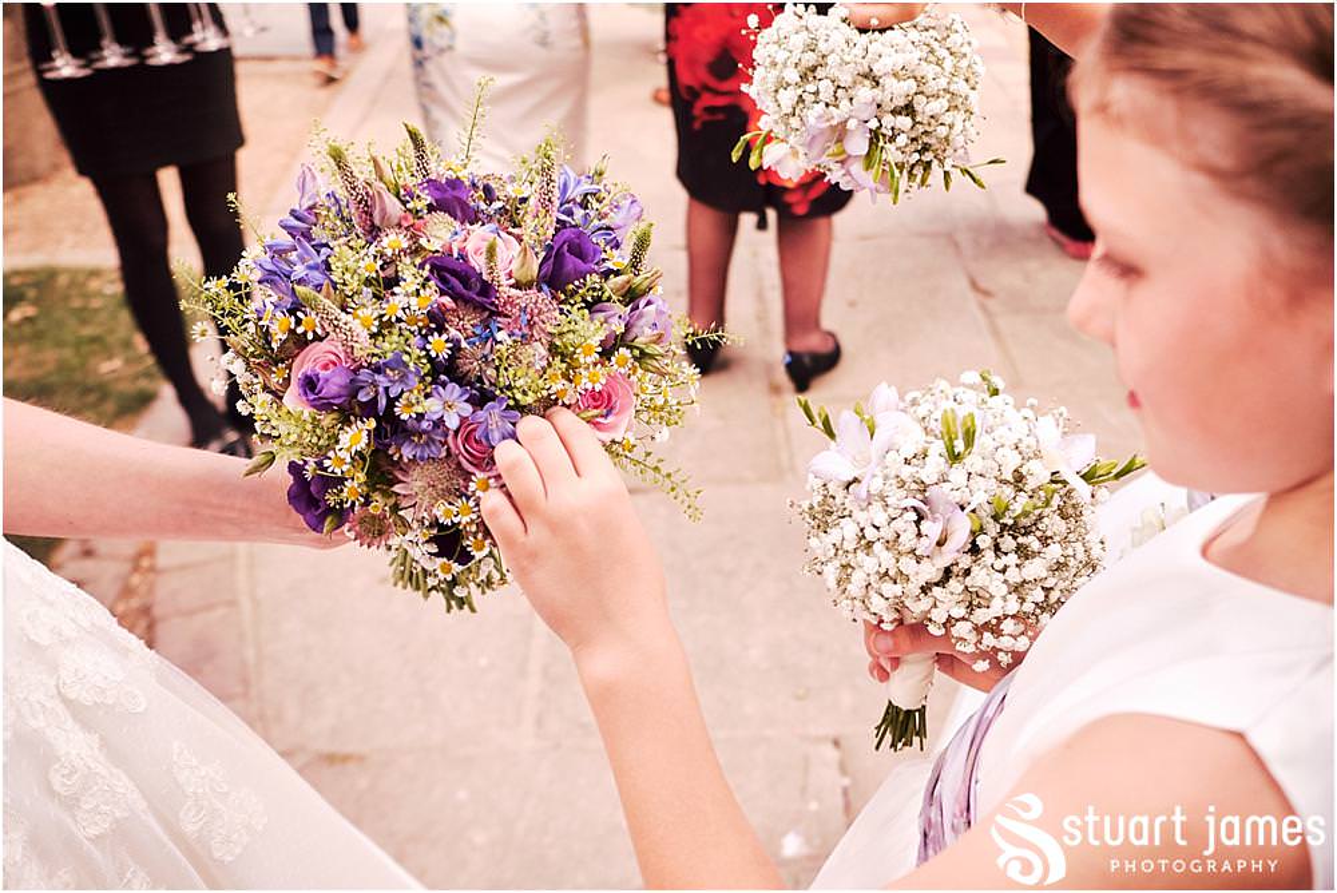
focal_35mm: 35
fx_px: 1301
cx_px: 668
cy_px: 446
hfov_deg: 54.4
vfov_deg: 37.9
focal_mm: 23
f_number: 3.2
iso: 1250
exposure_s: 1/1600
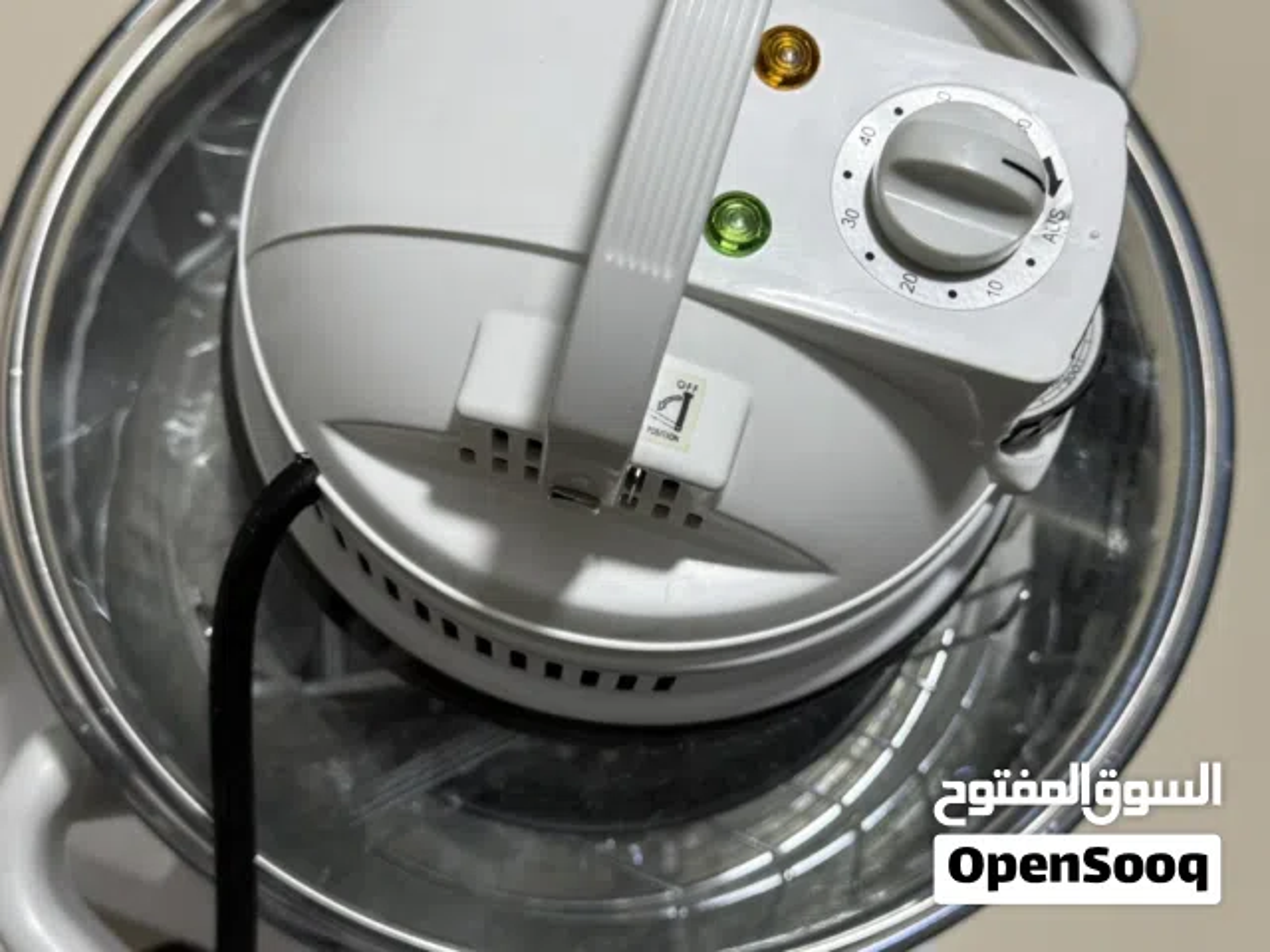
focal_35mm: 24
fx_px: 881
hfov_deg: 71.6
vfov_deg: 56.8
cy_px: 476
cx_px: 635
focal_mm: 6.76
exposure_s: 1/100
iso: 125
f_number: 1.78
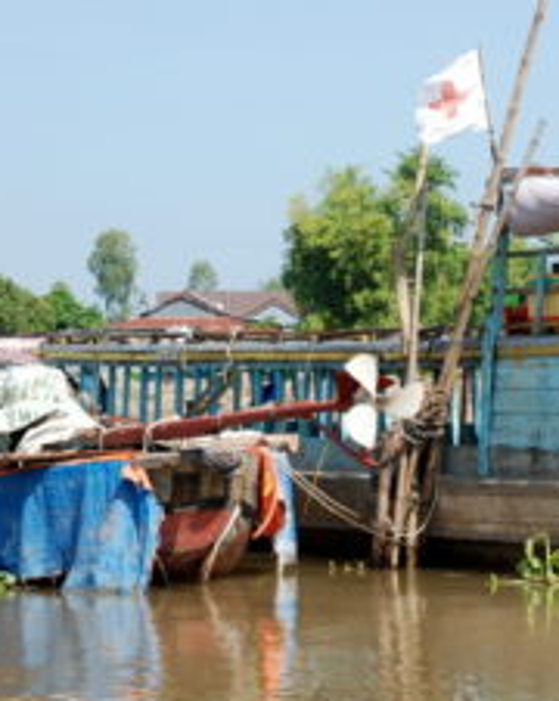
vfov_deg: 15.4
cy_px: 346
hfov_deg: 12.3
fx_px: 2592
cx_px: 460
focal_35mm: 125
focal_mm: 40
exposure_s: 1/200
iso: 250
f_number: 13
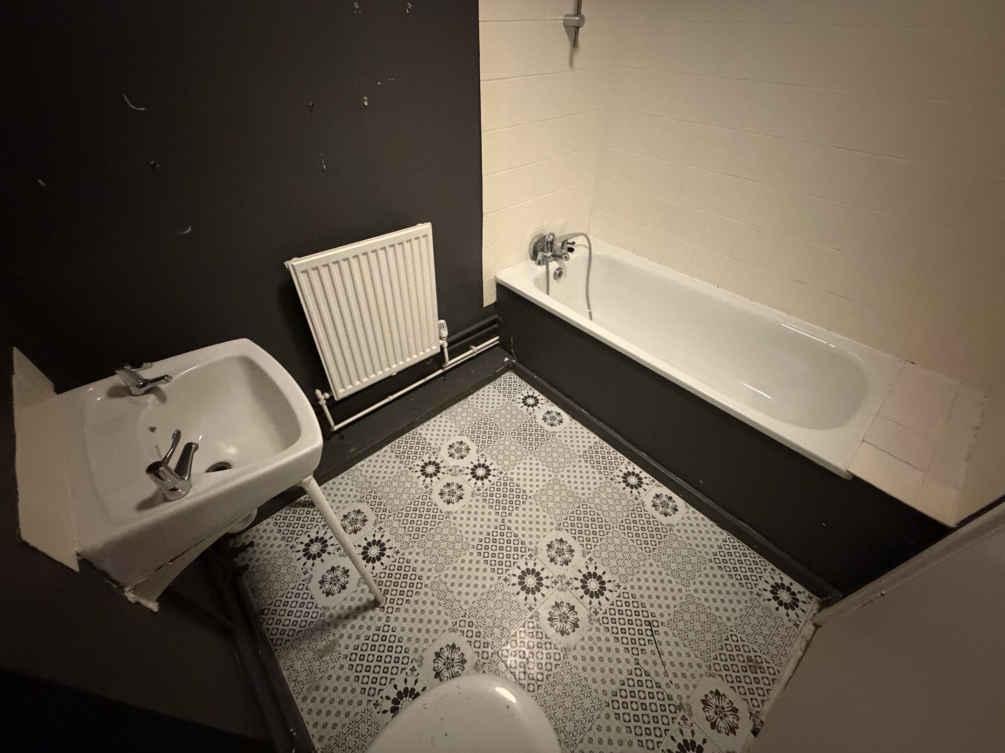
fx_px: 406
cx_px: 502
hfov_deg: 102.1
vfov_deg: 85.7
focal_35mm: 14
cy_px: 376
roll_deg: -0.3
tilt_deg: -42.9
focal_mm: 2.22
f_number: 2.2
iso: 1250
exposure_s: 1/25
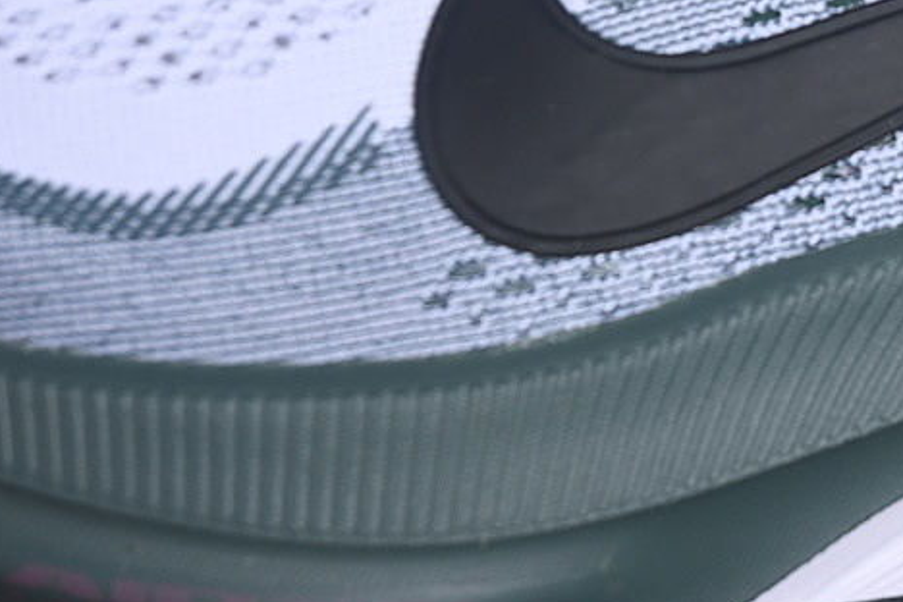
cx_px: 1028
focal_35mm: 173
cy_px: -50
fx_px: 4339
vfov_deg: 7.9
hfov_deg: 11.7
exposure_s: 1/80
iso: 160
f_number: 7.1
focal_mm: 50
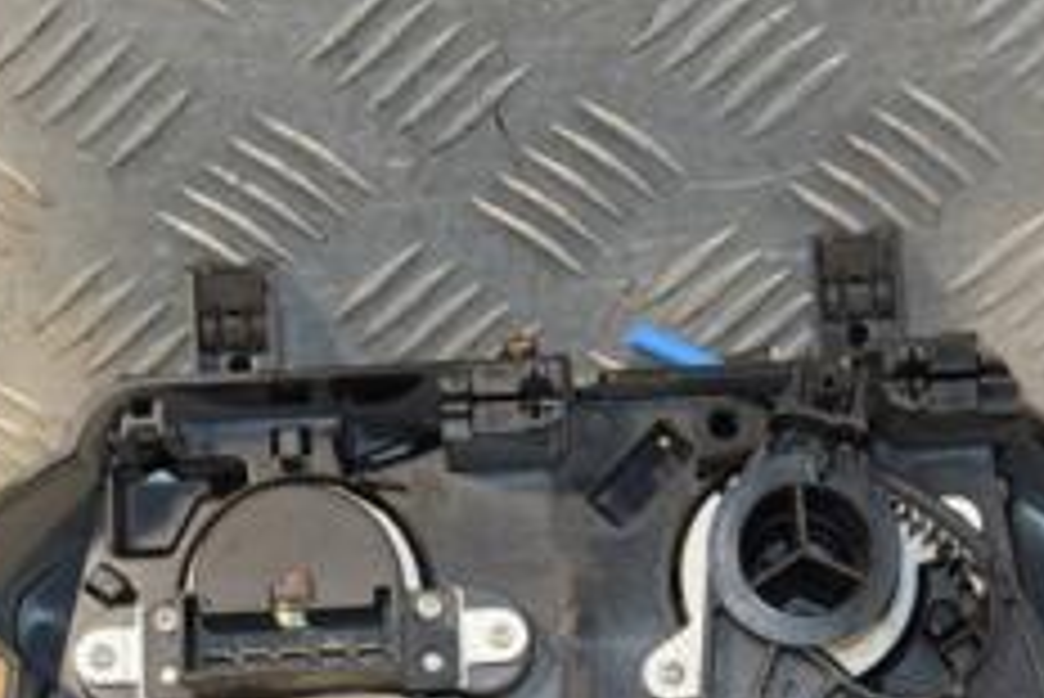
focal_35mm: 132
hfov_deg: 15.5
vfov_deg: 10.4
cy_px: 455
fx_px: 3830
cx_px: 562
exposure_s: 1/200
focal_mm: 34
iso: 800
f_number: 5.6
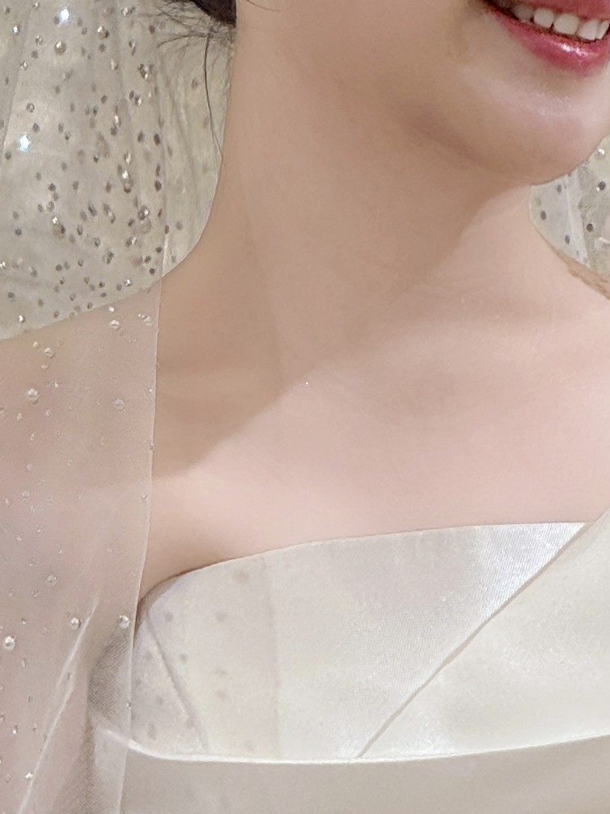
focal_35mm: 462
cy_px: 541
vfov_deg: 4.3
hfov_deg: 3.2
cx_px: 397
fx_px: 10857
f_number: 2.8
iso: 80
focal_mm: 15.66
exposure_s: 1/120
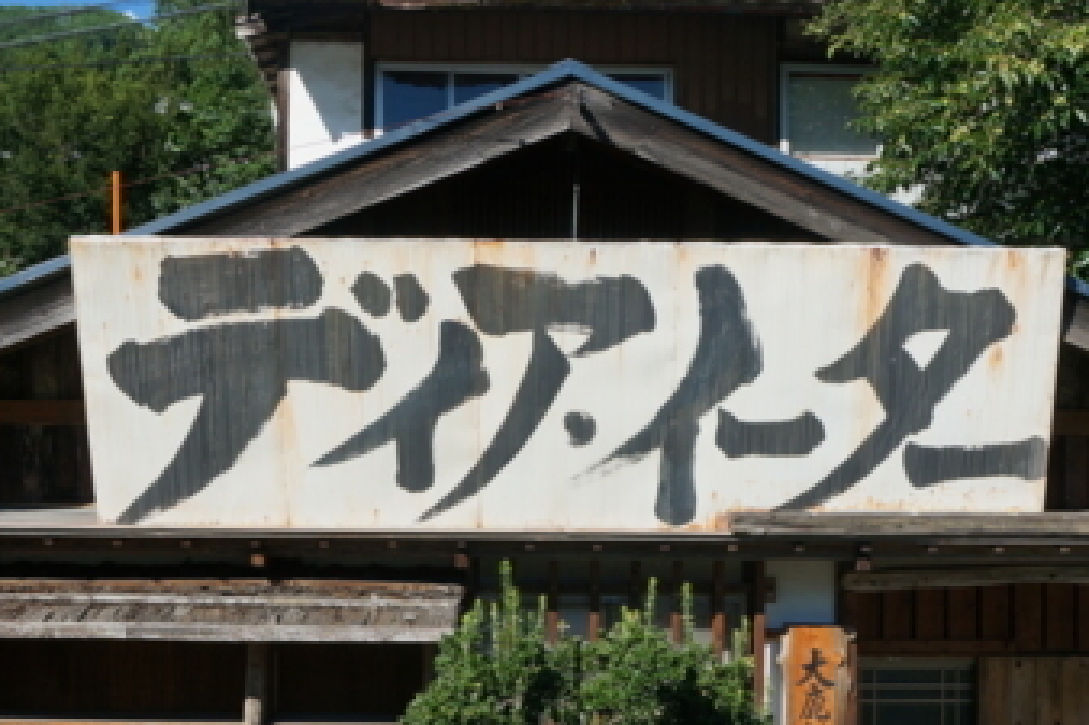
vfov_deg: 23.8
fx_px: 1690
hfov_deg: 35.6
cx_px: 635
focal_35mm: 56
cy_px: 598
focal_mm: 21
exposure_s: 1/200
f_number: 9
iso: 100
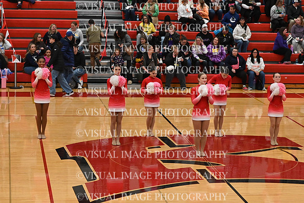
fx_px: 887
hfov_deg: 19.5
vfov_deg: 13.0
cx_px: 152
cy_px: 102
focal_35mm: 105
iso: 6400
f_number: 4
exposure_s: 1/400
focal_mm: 70
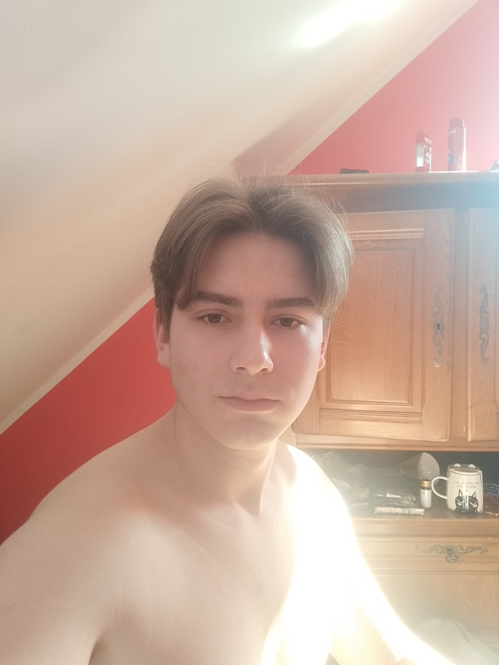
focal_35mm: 20
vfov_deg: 81.7
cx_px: 250
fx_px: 384
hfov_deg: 66.0
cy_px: 332
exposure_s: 1/50
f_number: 2.45
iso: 80
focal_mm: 3.49
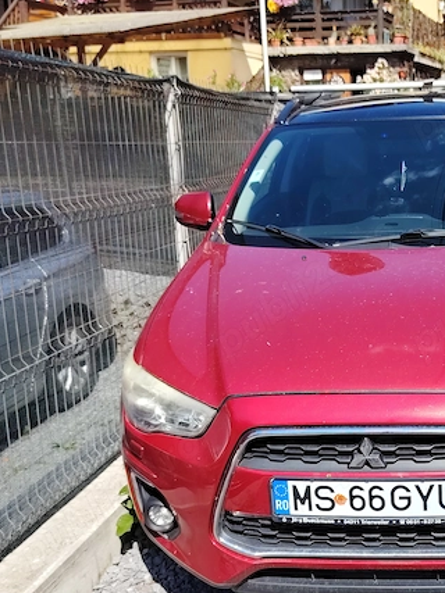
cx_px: 403
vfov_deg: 42.0
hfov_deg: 30.7
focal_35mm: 45
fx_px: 772
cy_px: 333
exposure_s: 1/662
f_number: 1.75
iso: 100
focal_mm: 5.25
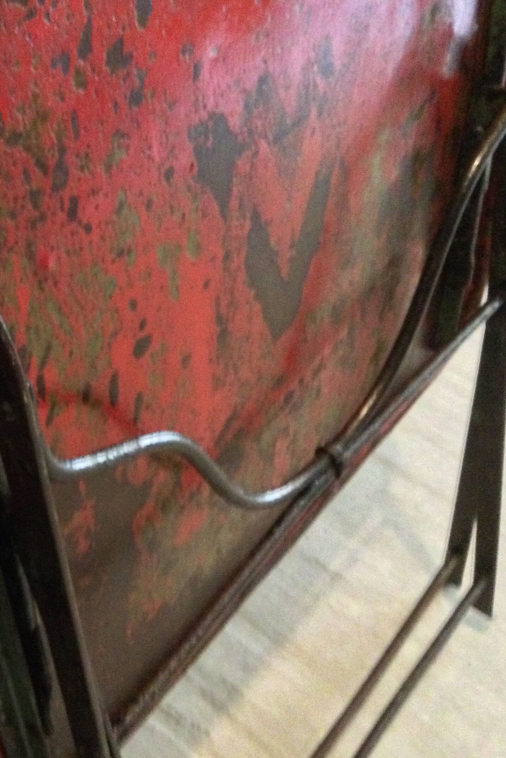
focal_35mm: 44
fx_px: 927
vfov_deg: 44.5
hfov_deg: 28.9
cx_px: 17
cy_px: 372
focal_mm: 3.3
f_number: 2.4
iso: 640
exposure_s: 1/17
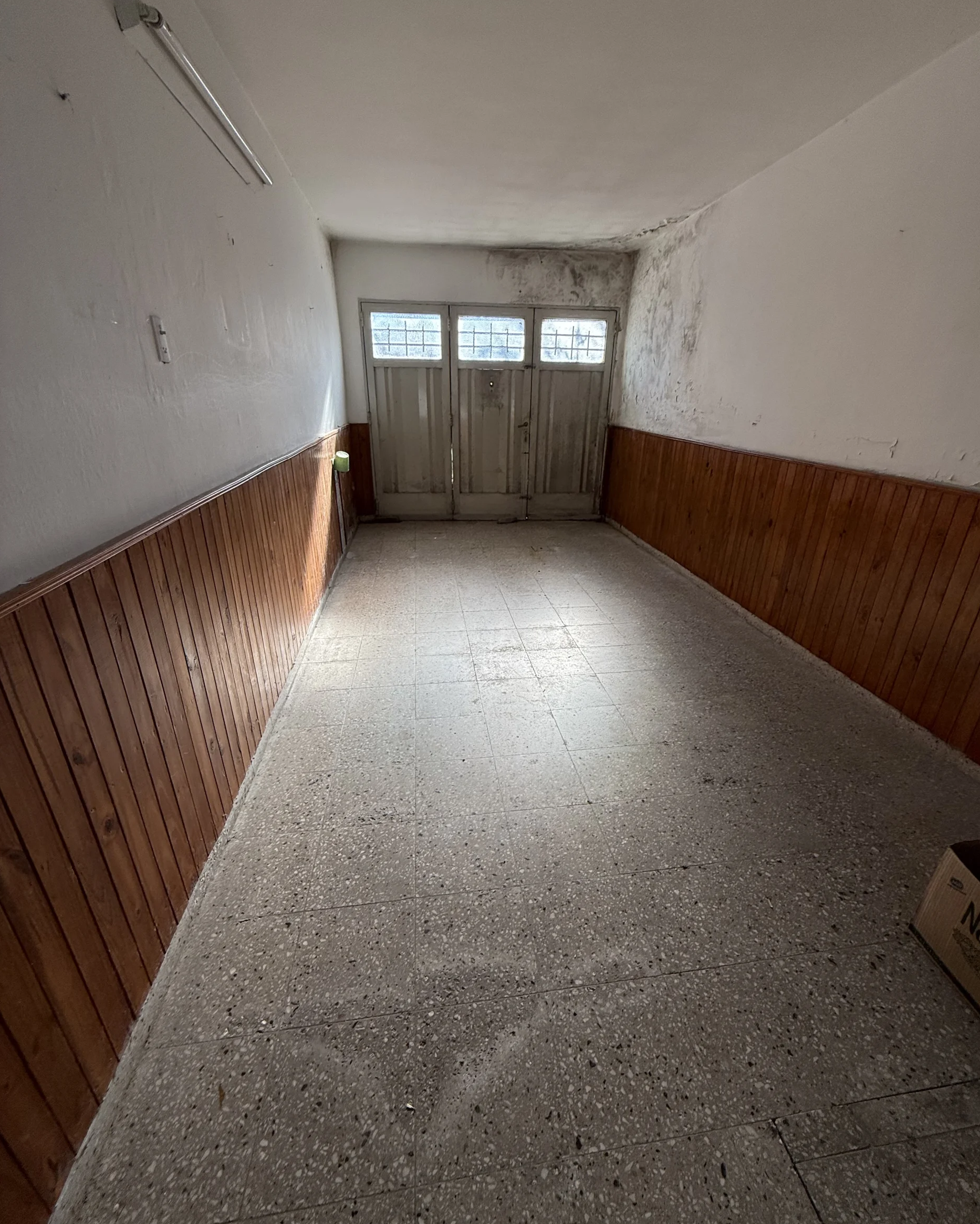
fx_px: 544
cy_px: 635
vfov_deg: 96.7
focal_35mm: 15
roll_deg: -1.1
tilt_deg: -24.2
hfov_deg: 84.0
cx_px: 503
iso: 64
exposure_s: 1/211
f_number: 2.2
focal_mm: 2.22
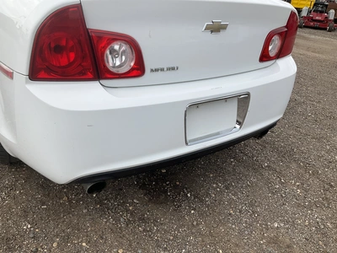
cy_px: 126
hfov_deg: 61.7
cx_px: 168
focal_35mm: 29
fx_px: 282
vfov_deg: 48.2
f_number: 1.8
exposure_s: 1/929
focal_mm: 3
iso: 25
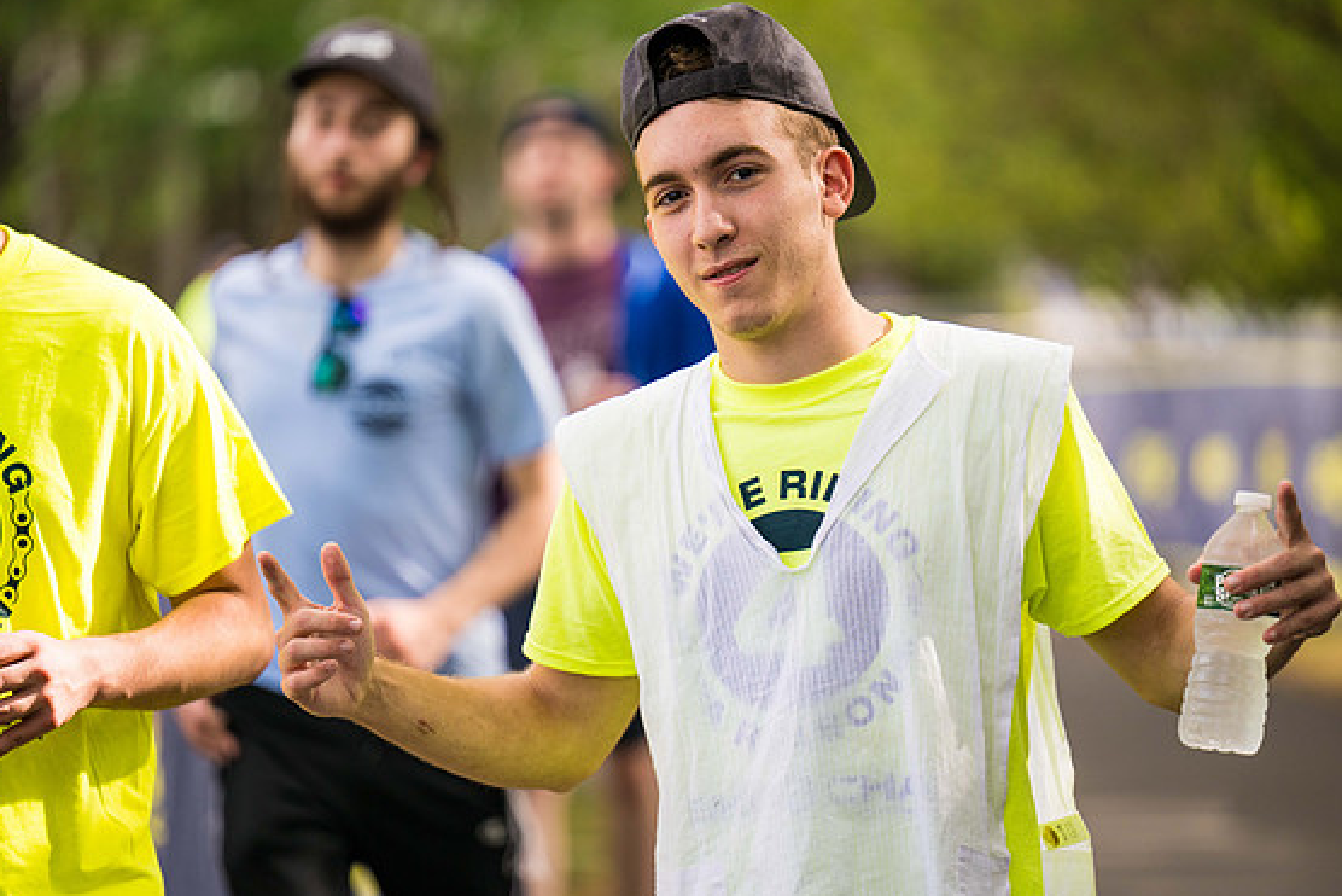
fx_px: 6413
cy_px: 450
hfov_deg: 11.9
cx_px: 683
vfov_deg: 8.0
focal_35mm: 172
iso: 360
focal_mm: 165
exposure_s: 1/1000
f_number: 2.8
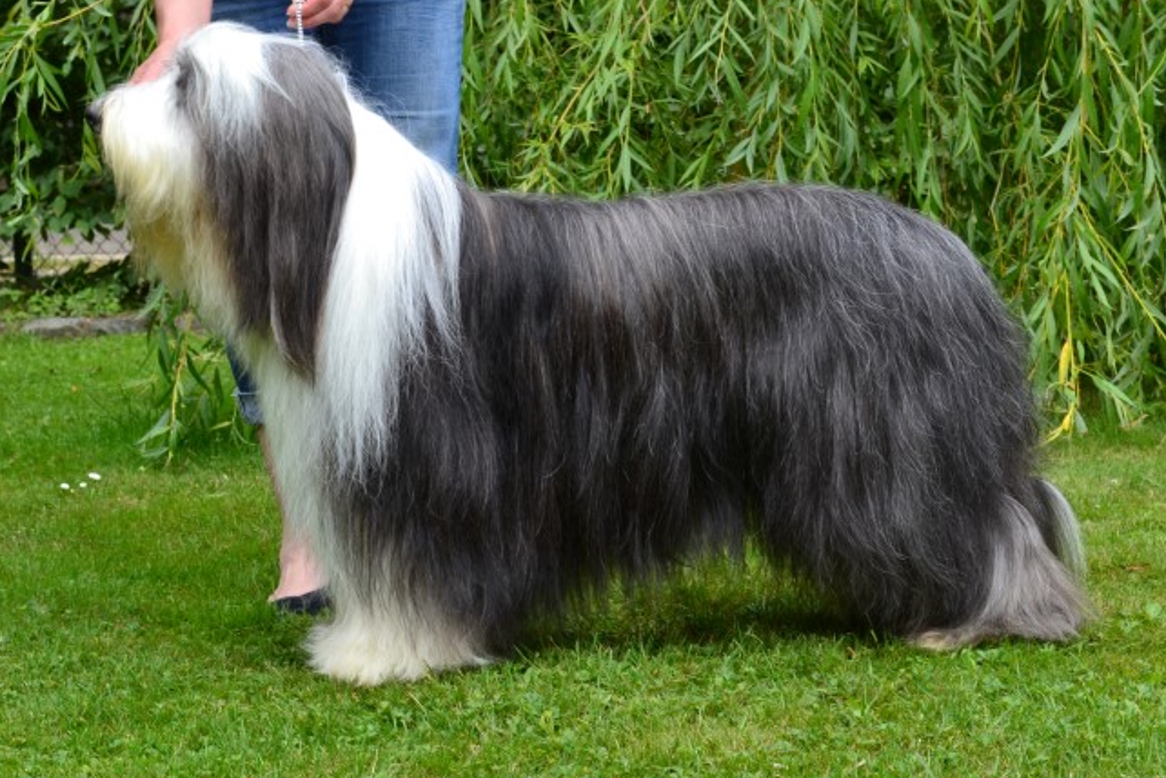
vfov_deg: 14.8
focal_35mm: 93
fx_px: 2998
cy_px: 396
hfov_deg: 22.0
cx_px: 637
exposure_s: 1/160
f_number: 9
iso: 400
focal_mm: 55
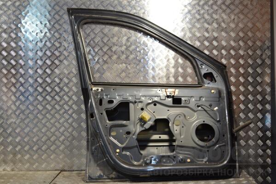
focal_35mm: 45
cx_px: 138
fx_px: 345
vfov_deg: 29.9
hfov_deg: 43.6
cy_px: 92
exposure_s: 1/30
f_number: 4.5
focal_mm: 30
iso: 110
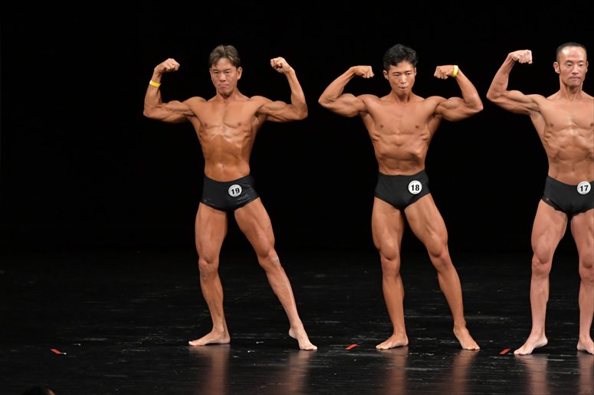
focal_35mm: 255
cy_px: 198
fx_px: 4206
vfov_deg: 5.4
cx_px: 297
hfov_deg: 8.1
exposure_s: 1/400
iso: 3200
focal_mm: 170
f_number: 5.6
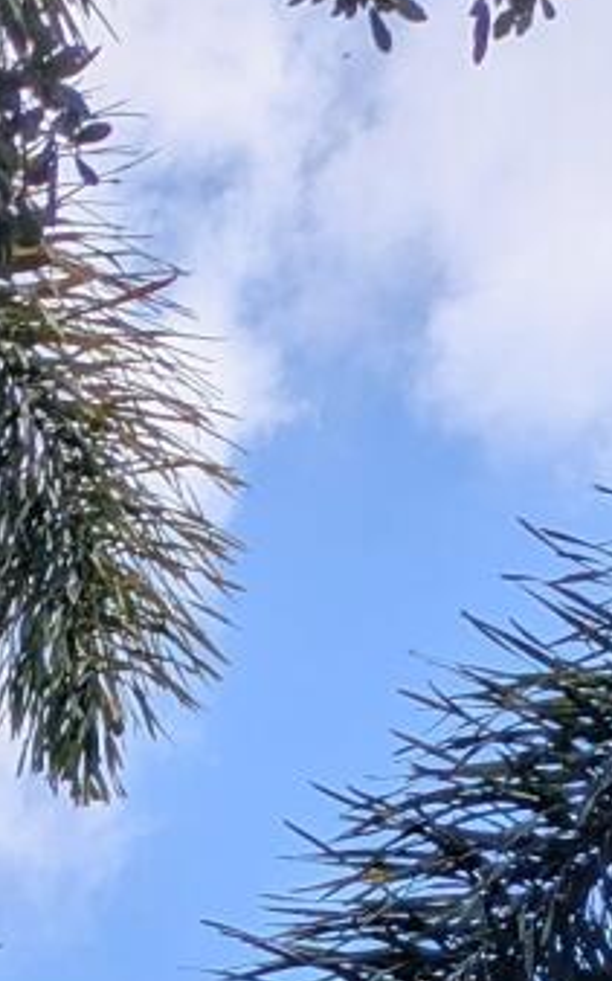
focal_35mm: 157
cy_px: 2299
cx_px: 312
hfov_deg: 8.3
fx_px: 4193
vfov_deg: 11.3
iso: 48
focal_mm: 5.43
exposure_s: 1/3086
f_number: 1.89
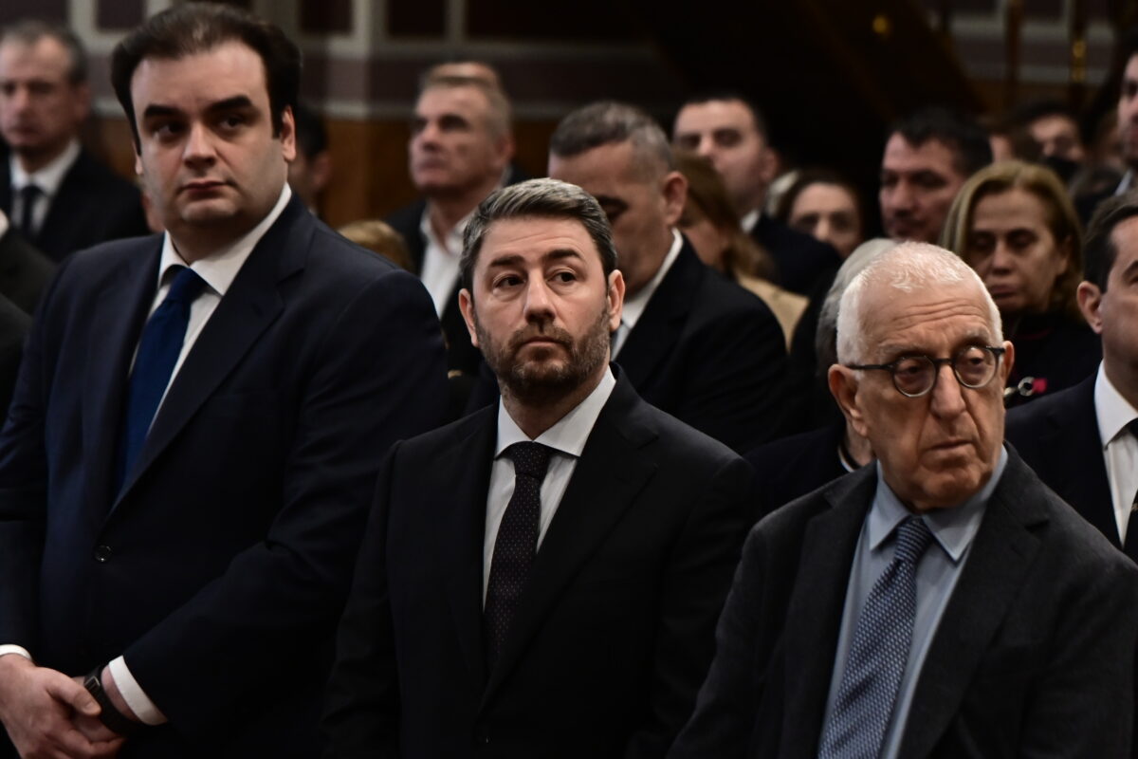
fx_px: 4741
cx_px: 569
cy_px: 380
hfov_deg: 13.7
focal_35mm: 150
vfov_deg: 9.1
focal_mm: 100
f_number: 3.2
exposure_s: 1/320
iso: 2500
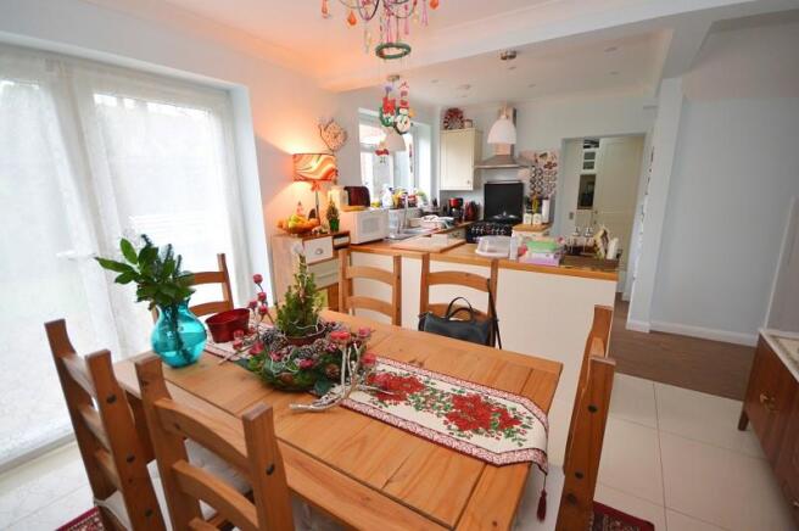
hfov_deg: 100.4
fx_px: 333
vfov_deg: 77.2
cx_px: 400
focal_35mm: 15
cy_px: 266
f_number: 4
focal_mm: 10
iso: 800
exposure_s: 1/25
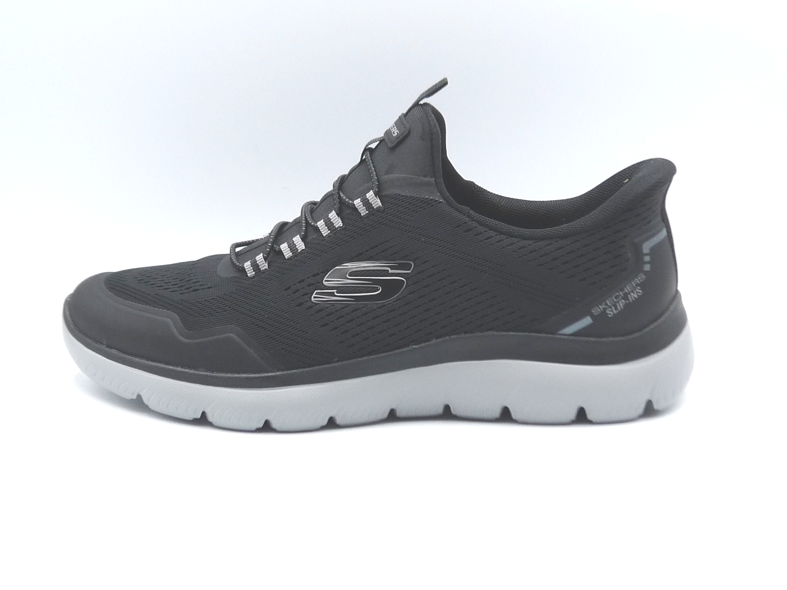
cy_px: 295
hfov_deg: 38.2
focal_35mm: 50
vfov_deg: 29.1
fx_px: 1137
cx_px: 394
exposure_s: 1/160
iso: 100
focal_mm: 4.9
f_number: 4
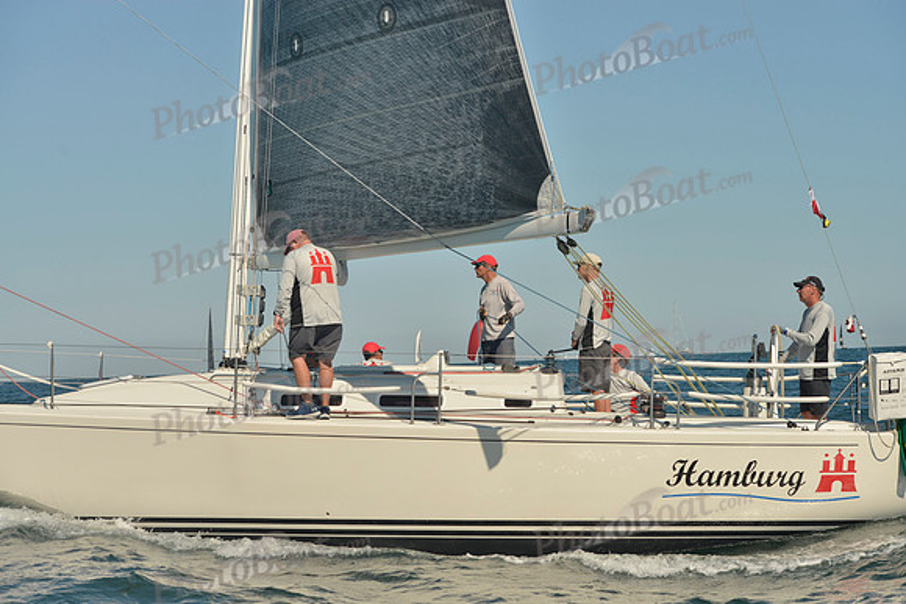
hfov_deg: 24.8
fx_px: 2064
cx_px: 453
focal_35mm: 82
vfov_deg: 16.7
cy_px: 302
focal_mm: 82
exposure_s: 1/1250
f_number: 8
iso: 400
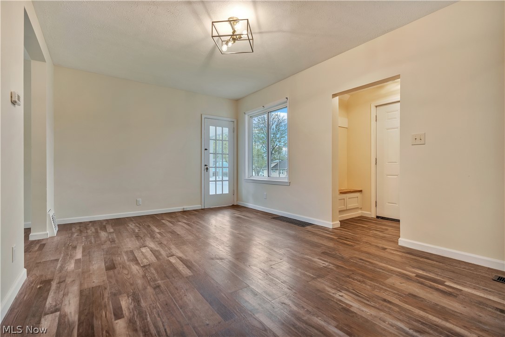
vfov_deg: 73.7
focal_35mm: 16
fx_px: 224
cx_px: 252
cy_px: 168
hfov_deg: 96.7
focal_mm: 16
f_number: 4
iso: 400
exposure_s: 1/60
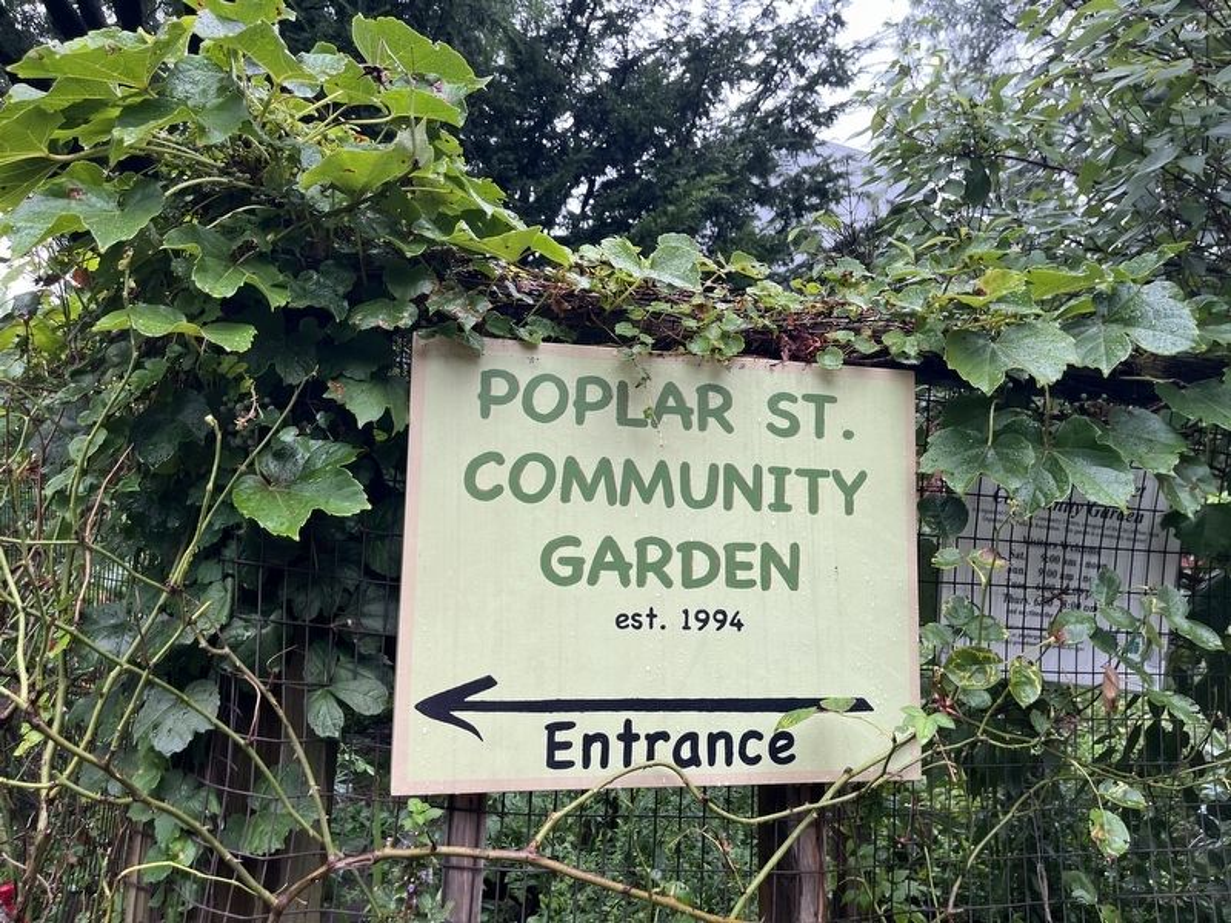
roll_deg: +1.2
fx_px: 925
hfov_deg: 67.3
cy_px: 462
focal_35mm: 26
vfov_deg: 53.1
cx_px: 616
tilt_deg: +5.2
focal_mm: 5.1
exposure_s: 1/176
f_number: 1.6
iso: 40
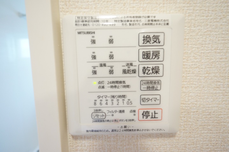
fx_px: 114
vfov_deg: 67.2
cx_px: 114
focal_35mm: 18
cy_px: 76
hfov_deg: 90.1
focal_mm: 12
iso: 1250
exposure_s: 1/60
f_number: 4
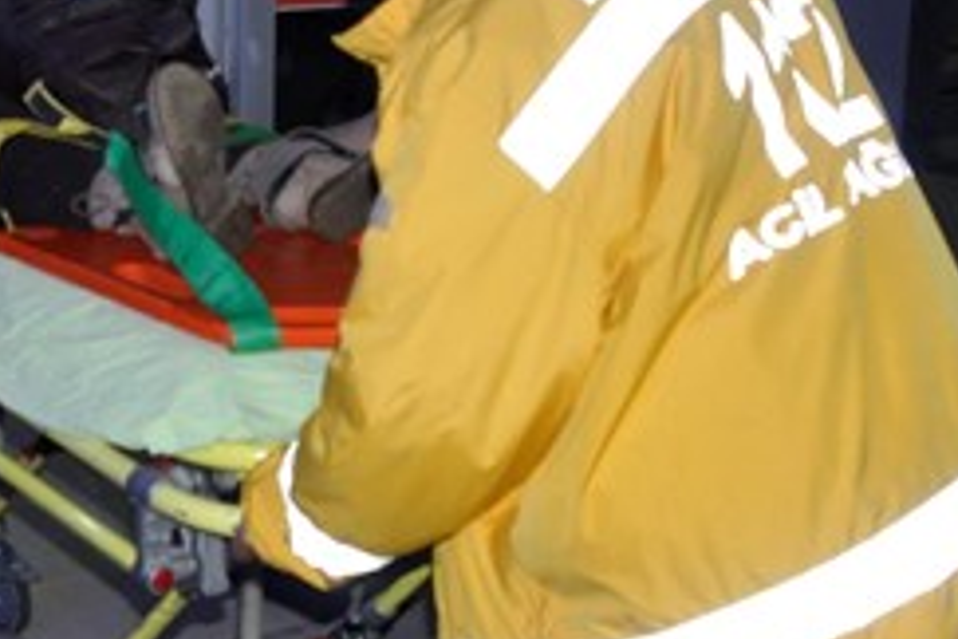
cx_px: -16
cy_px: 105
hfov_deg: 26.8
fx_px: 1889
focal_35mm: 71
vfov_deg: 19.0
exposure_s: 1/60
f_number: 3.5
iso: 800
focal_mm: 18
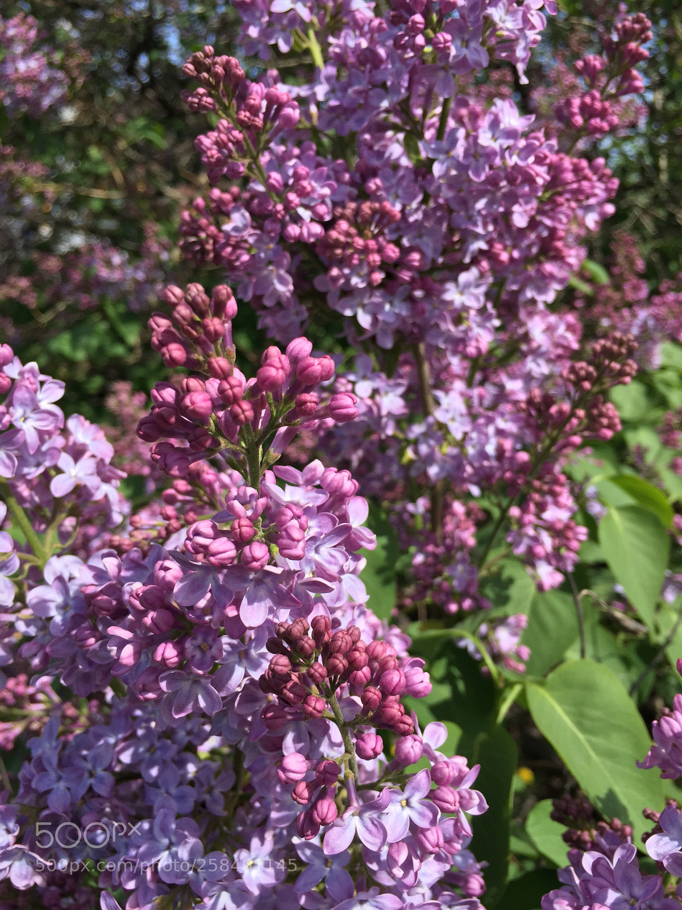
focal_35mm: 29
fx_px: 762
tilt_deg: -14.1
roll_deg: -0.9
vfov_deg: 61.7
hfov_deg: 48.2
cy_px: 455
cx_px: 341
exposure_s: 1/1582
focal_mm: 4.15
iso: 32
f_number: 2.2
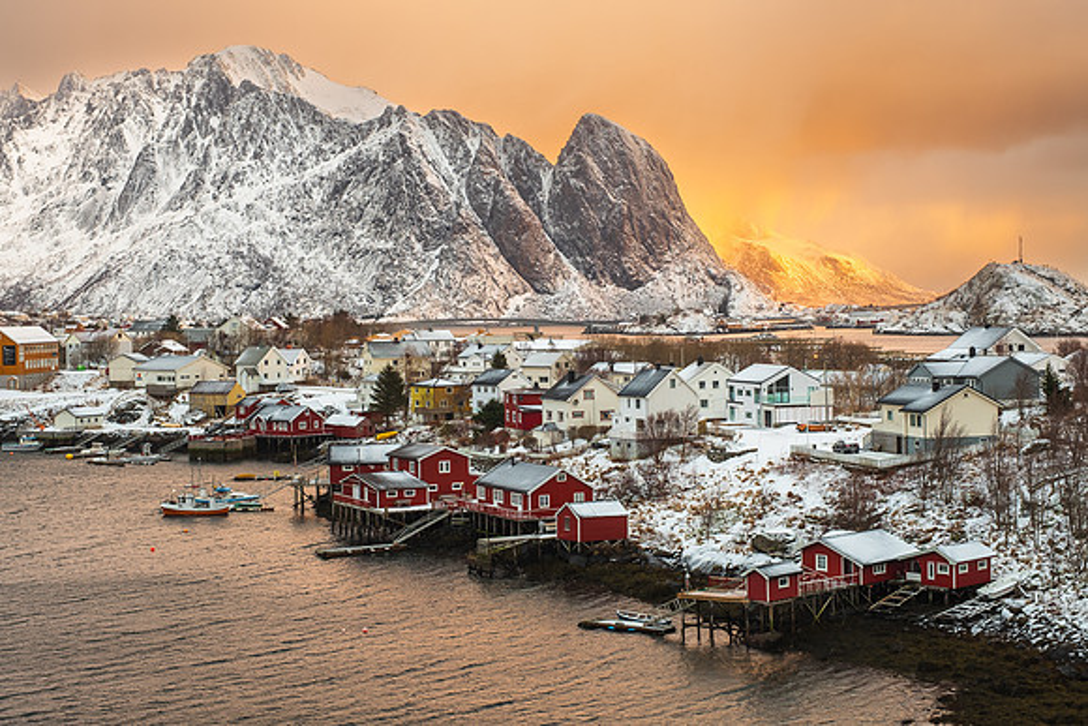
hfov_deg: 35.6
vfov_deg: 24.2
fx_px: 1693
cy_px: 363
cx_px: 544
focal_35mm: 56
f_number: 8
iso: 200
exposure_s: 1/10
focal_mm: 37.6
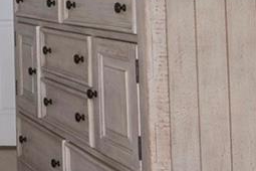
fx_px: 668
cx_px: -402
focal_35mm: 94
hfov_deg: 13.5
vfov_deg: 14.3
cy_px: -9
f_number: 10
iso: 100
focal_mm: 10
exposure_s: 1/50
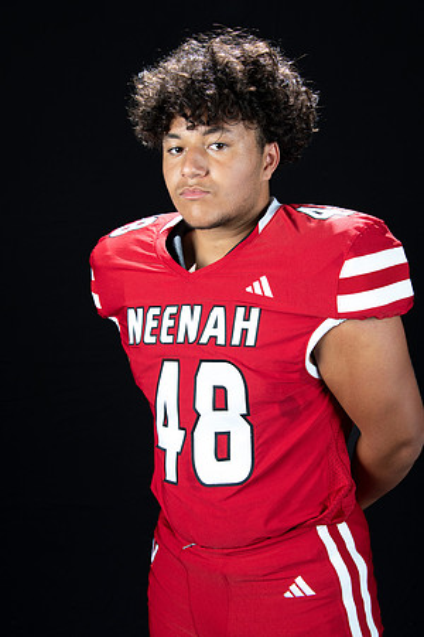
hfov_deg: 21.9
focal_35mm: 62
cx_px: 212
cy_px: 318
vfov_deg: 32.4
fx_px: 1095
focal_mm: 62
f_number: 9
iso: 320
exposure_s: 1/160
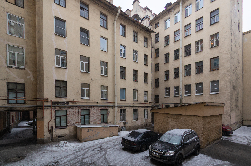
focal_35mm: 15
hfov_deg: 100.5
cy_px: 83
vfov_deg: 77.2
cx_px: 126
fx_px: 104
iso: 200
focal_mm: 10
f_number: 8
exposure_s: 1/15
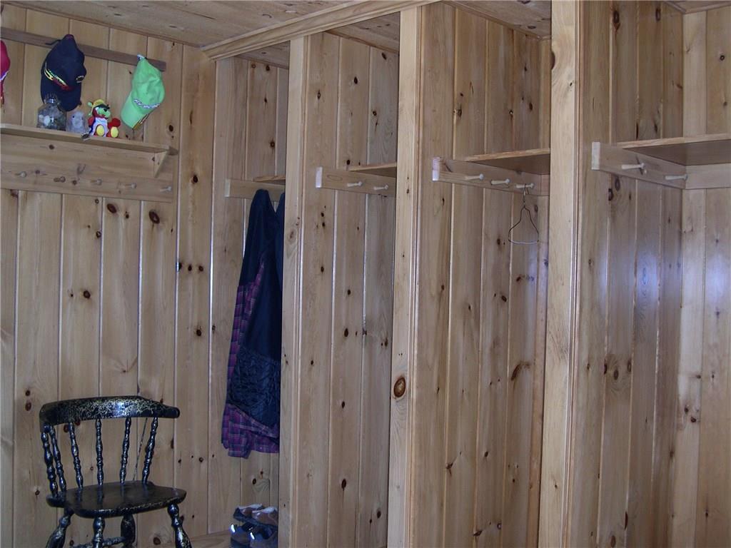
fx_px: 802
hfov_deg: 49.0
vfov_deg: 37.7
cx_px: 366
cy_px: 274
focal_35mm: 38
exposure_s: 1/60
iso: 175
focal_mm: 8
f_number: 2.8
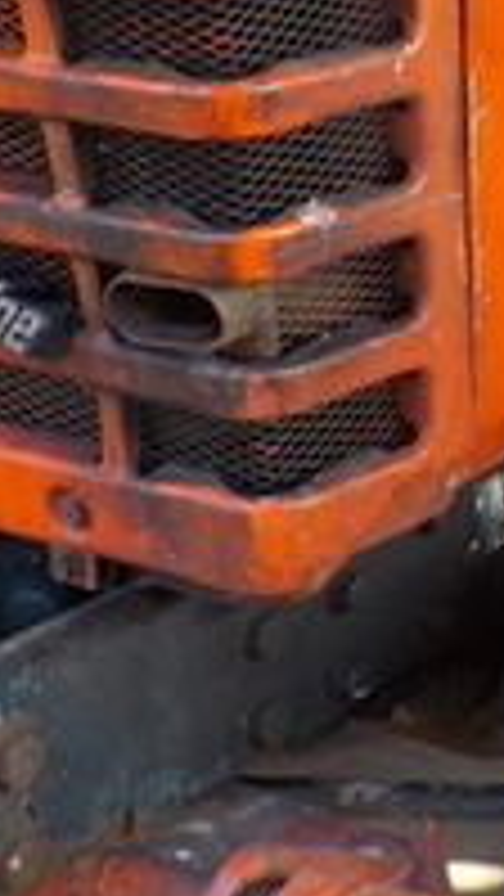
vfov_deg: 20.0
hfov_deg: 11.2
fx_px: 2494
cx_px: 716
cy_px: 122
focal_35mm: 105
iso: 125
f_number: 3.3
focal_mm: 4.1
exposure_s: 1/60
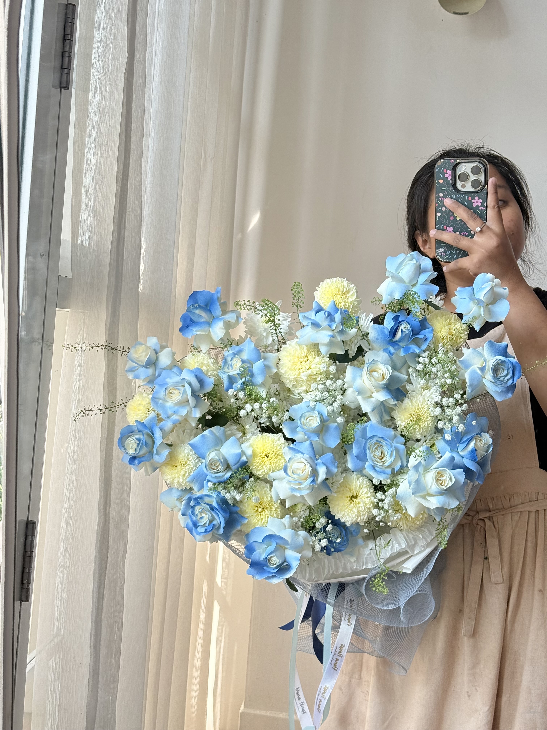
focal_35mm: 48
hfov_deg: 30.3
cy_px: 365
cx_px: 274
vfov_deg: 39.7
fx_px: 1011
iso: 100
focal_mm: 6.76
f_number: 1.78
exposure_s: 1/180
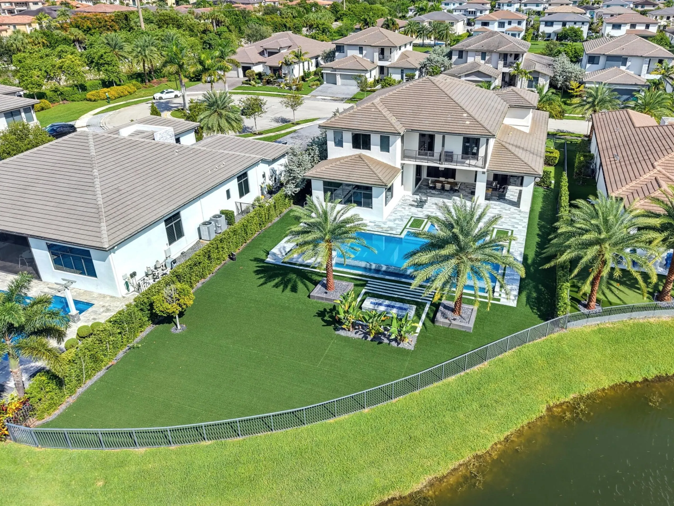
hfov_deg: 65.1
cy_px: 230
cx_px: 376
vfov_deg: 51.3
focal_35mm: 27
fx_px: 526
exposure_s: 1/3200
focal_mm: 8.7
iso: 230
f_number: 1.8
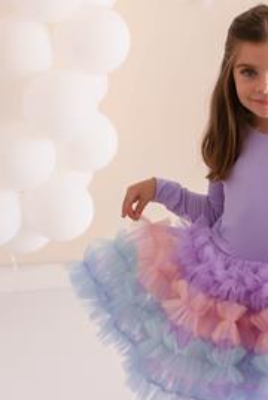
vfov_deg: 26.6
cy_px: 171
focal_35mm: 76
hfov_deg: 17.6
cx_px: 267
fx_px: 846
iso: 200
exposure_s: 1/250
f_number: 2.5
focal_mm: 35
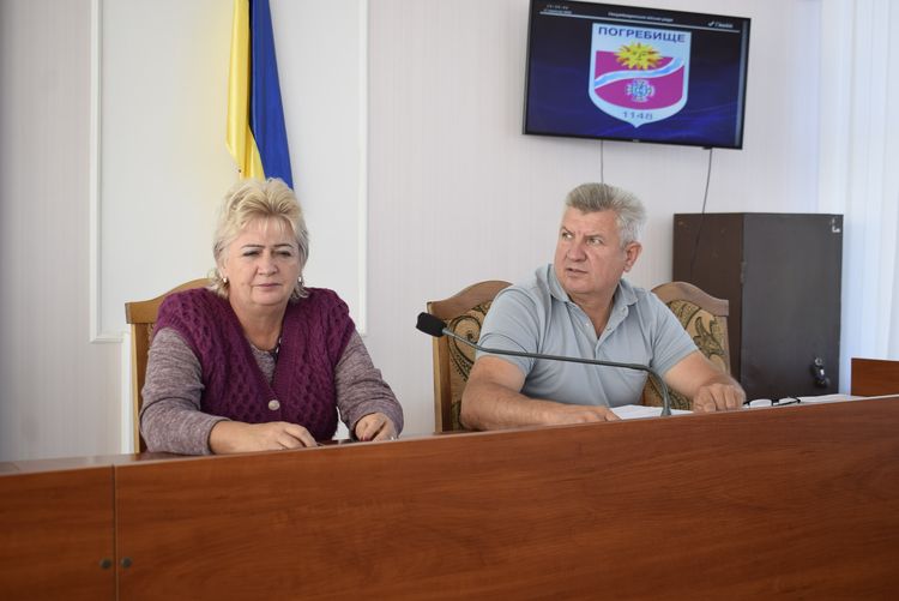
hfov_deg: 44.9
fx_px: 1087
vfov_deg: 30.9
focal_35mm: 44
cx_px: 450
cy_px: 300
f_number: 5
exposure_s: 1/100
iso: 400
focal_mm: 29
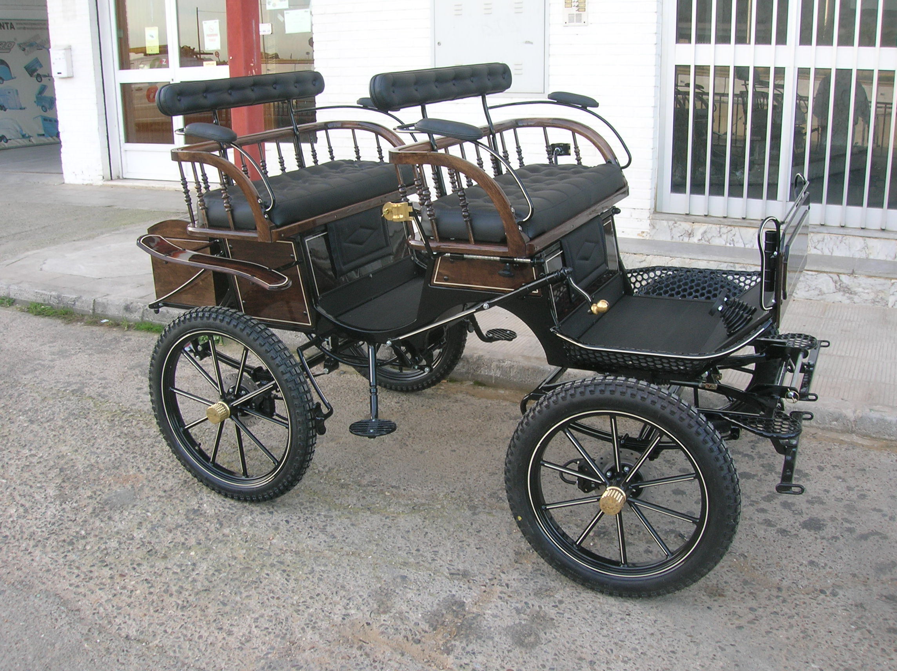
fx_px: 880
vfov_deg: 41.7
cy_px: 336
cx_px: 448
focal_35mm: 34
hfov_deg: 54.0
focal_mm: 5.7
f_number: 4.9
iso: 50
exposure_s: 1/24.8
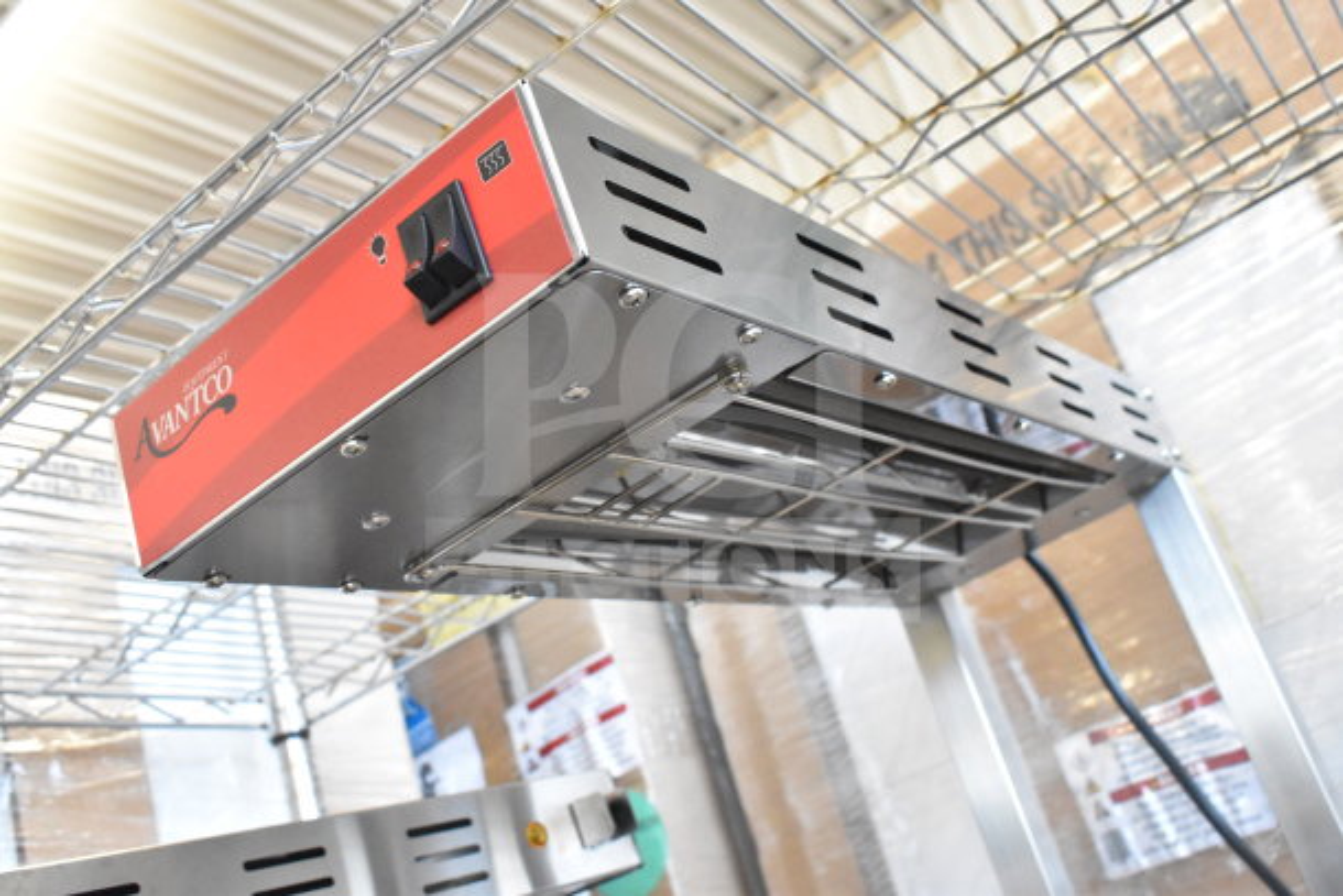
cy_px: 448
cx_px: 672
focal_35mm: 38
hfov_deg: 51.3
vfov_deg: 35.5
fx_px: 1399
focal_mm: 25
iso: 6400
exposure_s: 1/250
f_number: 8
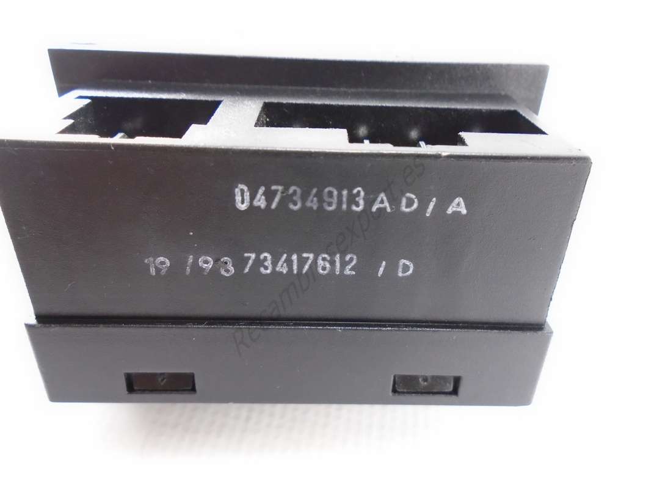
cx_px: 334
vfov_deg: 53.0
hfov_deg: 67.3
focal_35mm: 26
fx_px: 502
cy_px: 250
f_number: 3.2
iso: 320
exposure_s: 1/30
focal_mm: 4.6
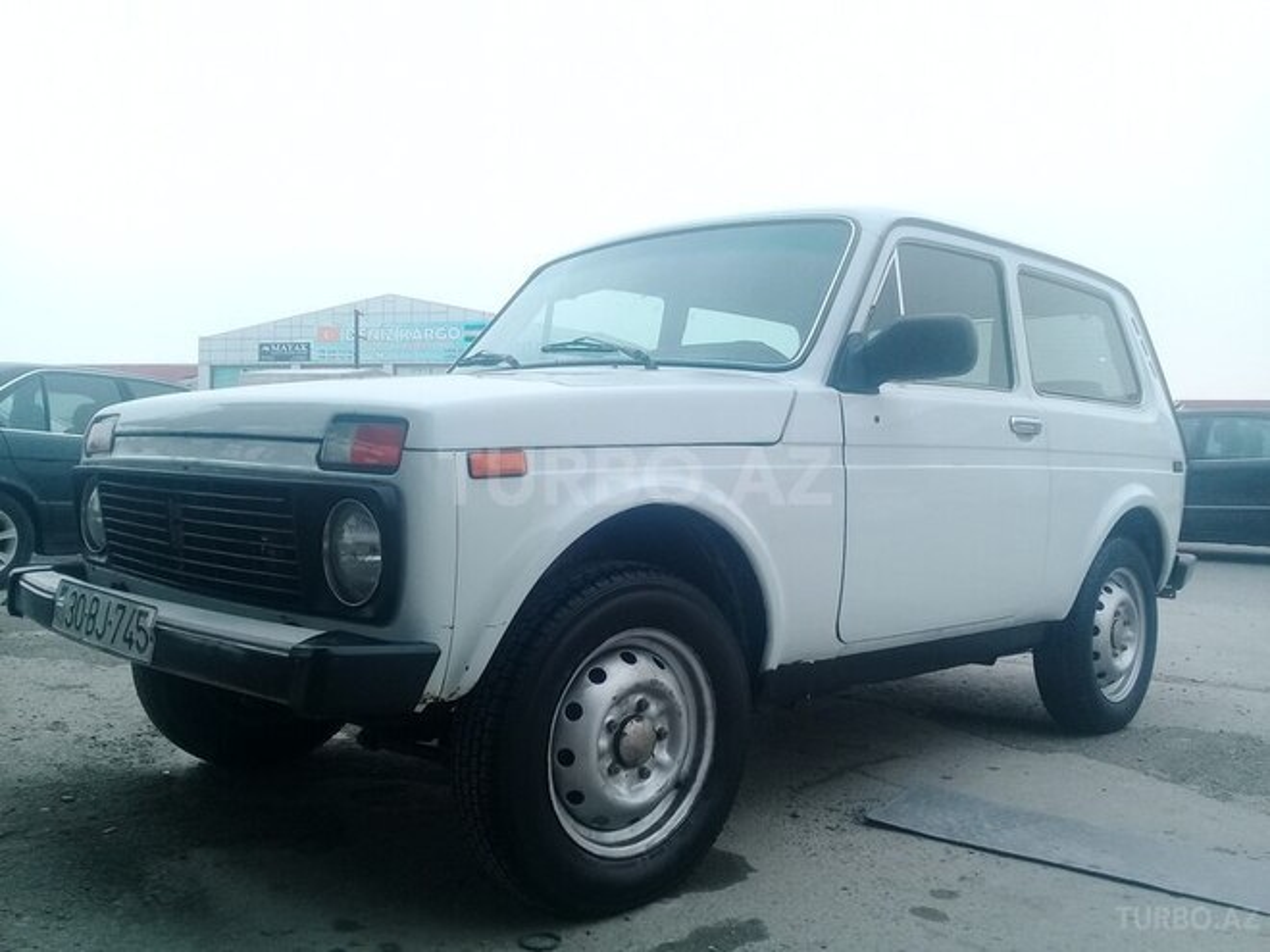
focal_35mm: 31
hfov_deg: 58.4
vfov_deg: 45.4
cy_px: 476
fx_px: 1137
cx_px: 635
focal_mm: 3.3
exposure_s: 1/381
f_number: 2.2
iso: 64
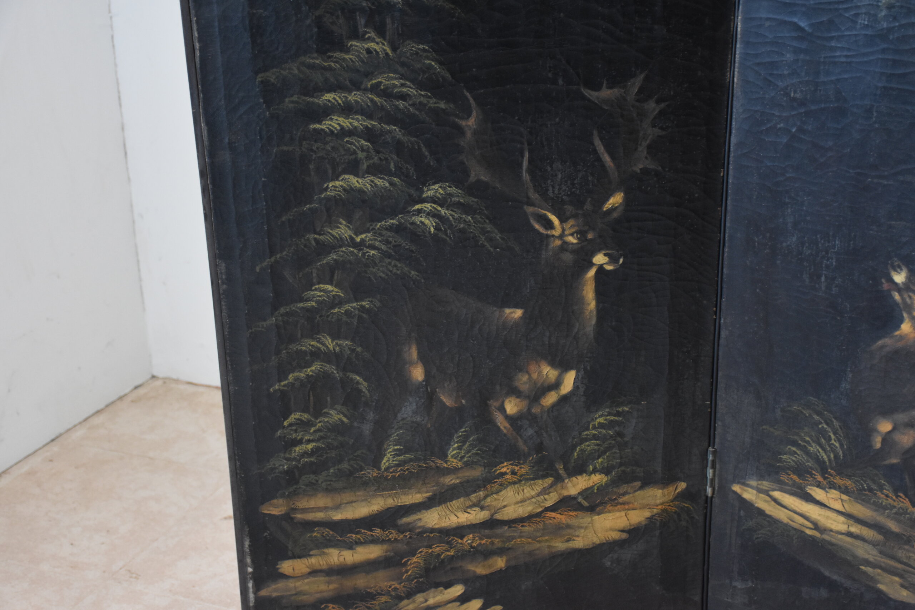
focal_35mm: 57
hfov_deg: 35.1
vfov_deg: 23.8
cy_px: 305
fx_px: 1449
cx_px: 458
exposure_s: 1/60
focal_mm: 38
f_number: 4.2
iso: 2000
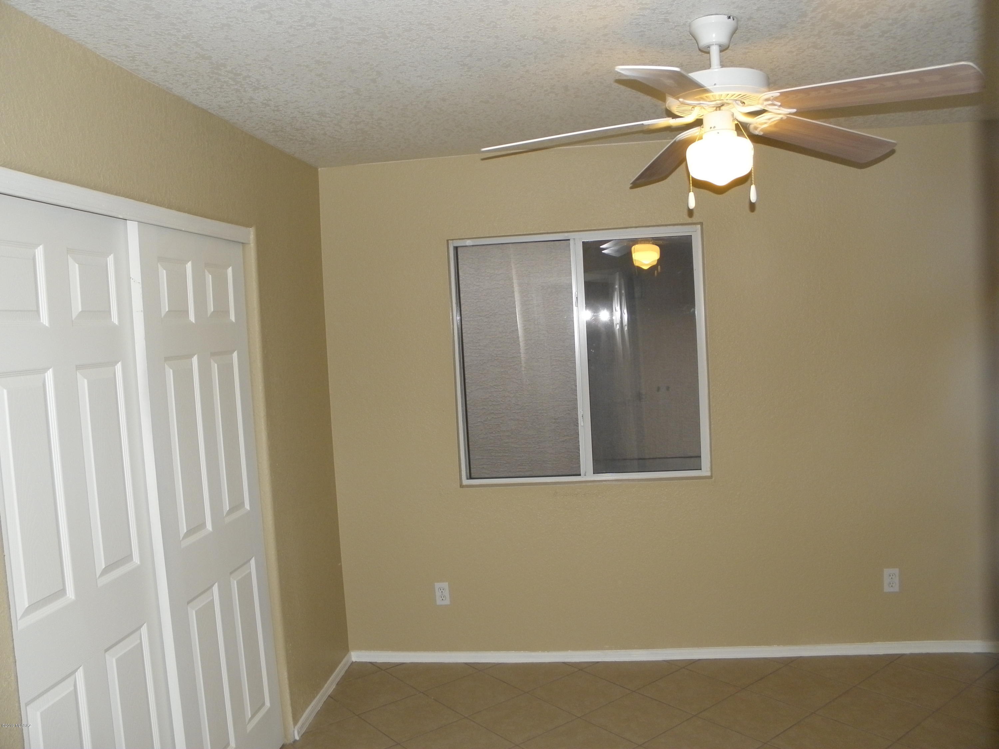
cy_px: 374
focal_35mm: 28
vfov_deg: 49.7
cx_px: 500
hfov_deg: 63.4
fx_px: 808
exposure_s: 1/30
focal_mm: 5
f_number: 3.5
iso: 160
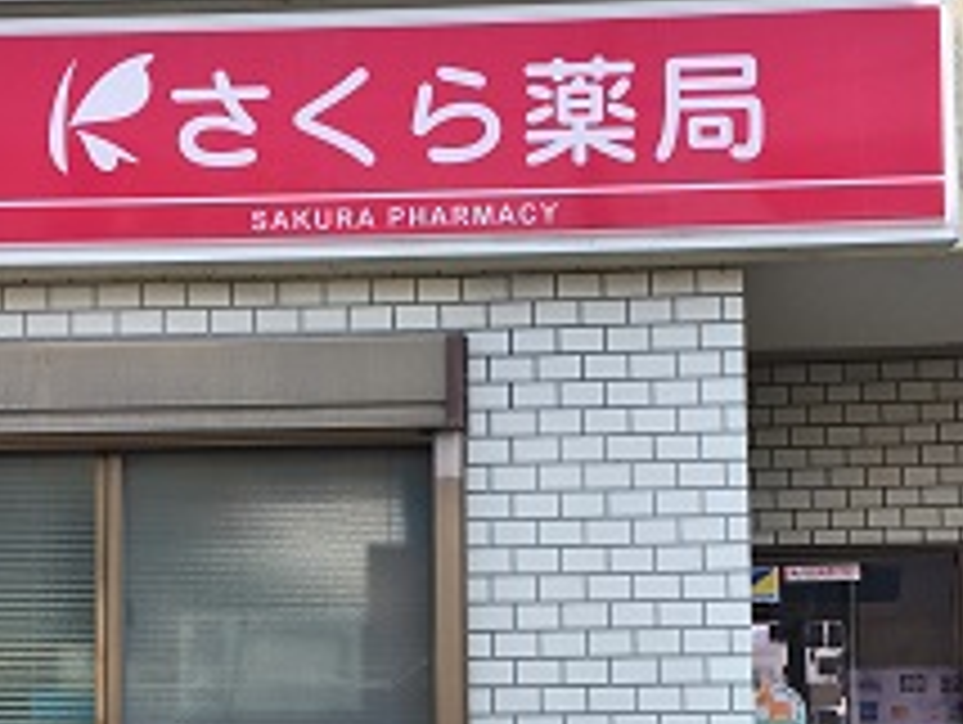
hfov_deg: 29.8
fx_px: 1810
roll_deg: +0.5
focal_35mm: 65
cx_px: 464
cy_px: 576
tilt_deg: +4.3
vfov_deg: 22.3
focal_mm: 4.15
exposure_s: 1/396
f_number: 2.2
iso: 25
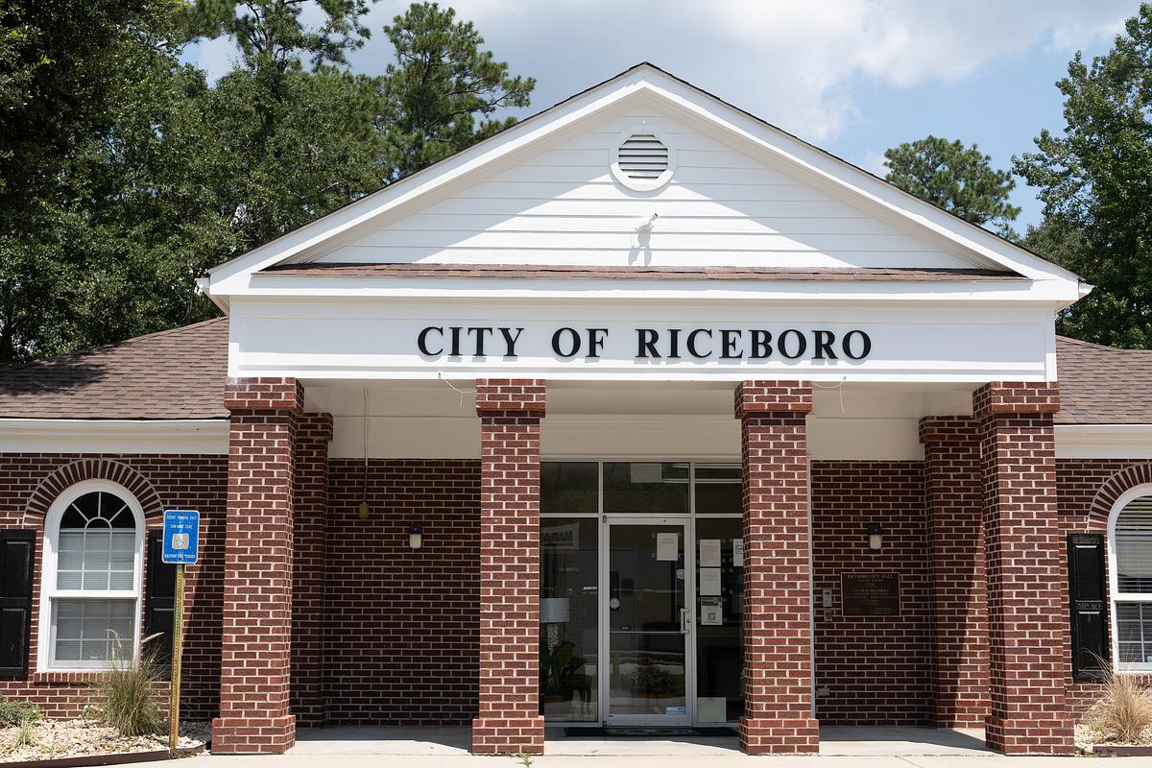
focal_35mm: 50
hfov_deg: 39.6
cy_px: 384
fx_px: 1600
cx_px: 576
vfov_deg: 27.0
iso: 100
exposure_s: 1/500
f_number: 5
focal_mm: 50
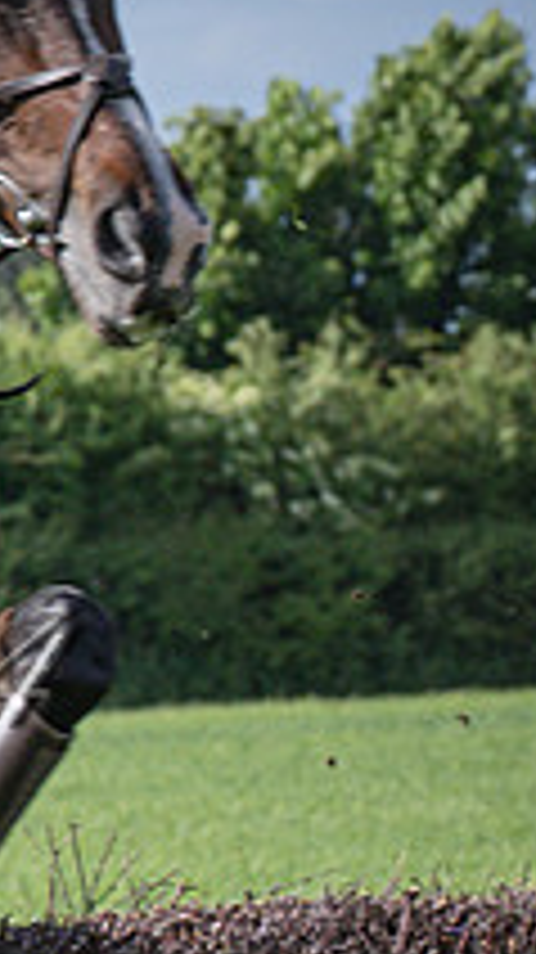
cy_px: 884
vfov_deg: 4.0
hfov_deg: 2.2
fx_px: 13691
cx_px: 142
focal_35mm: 541
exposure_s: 1/1600
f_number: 4.5
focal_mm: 70
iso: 200
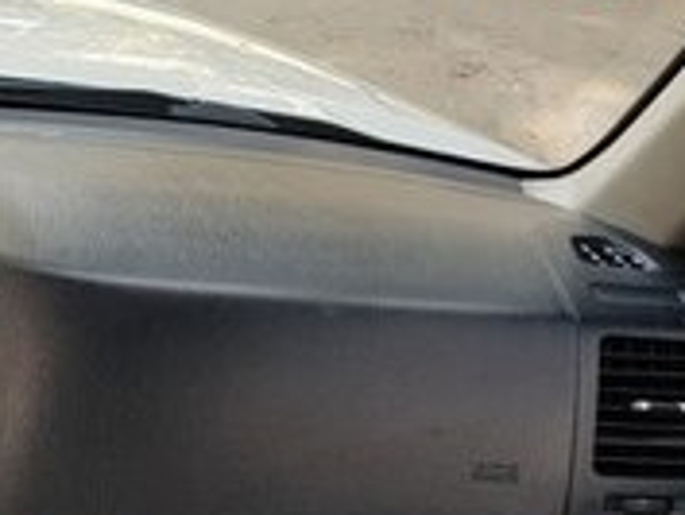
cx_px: -402
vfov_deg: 14.9
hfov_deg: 17.7
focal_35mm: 97
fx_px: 1921
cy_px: 540
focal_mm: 4.2
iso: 40
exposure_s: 1/181
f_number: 1.7
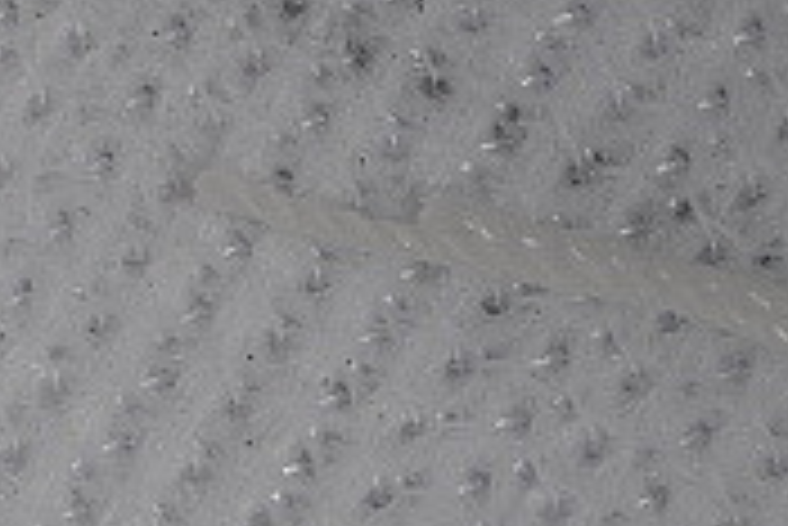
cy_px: 814
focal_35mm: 463
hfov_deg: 4.4
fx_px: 10143
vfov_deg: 3.0
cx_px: 869
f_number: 7.1
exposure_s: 1/80
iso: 160
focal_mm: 50
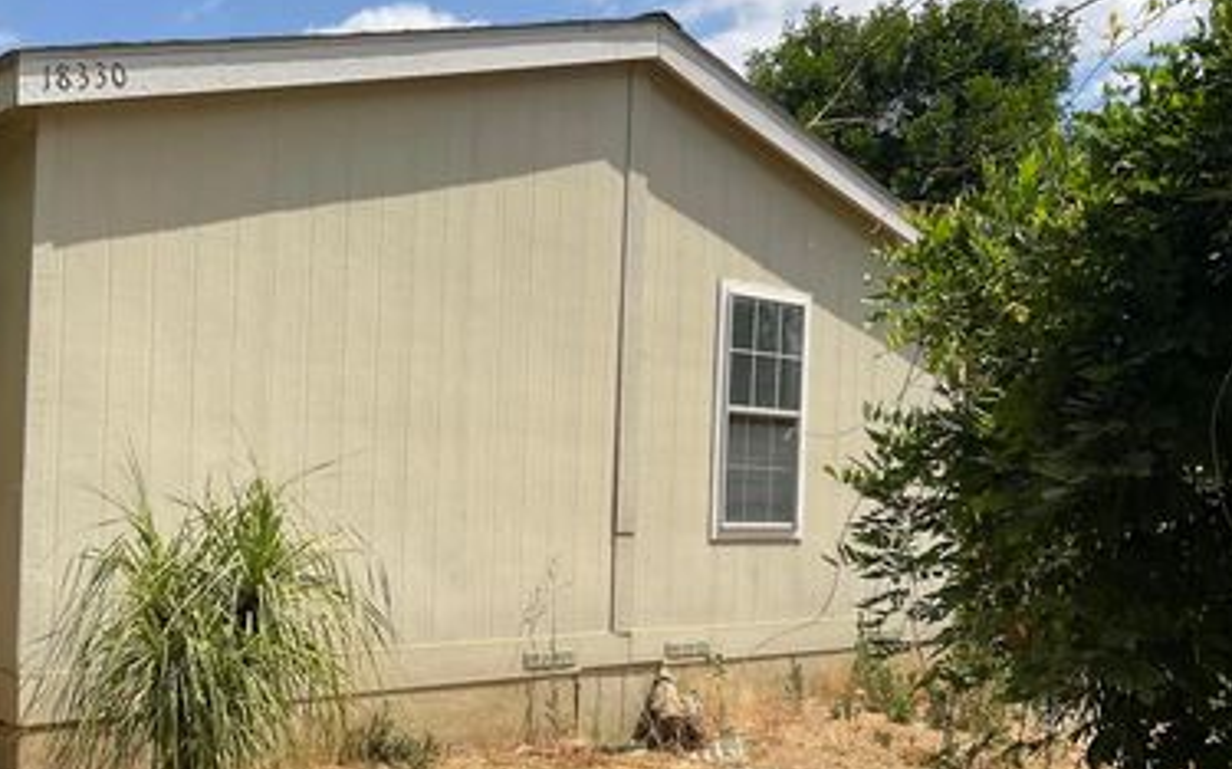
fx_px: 1376
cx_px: 499
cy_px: 465
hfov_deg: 48.0
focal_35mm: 41
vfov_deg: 31.1
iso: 16
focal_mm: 3
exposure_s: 1/2801
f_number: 1.8
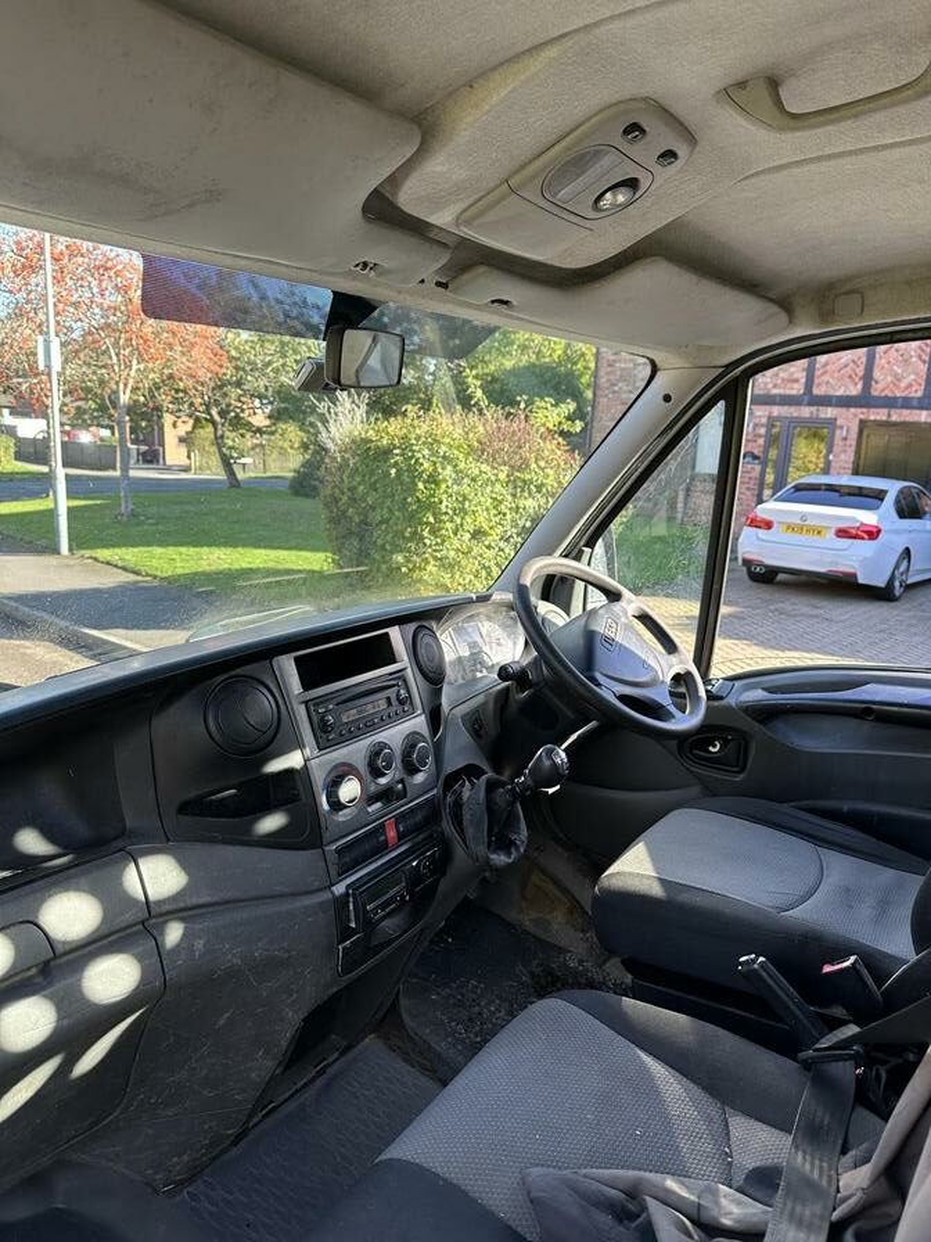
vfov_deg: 71.6
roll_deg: -3.3
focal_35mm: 24
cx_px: 466
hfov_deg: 56.8
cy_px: 621
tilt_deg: -10.7
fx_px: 861
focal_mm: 6.86
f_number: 1.78
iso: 64
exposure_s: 1/244
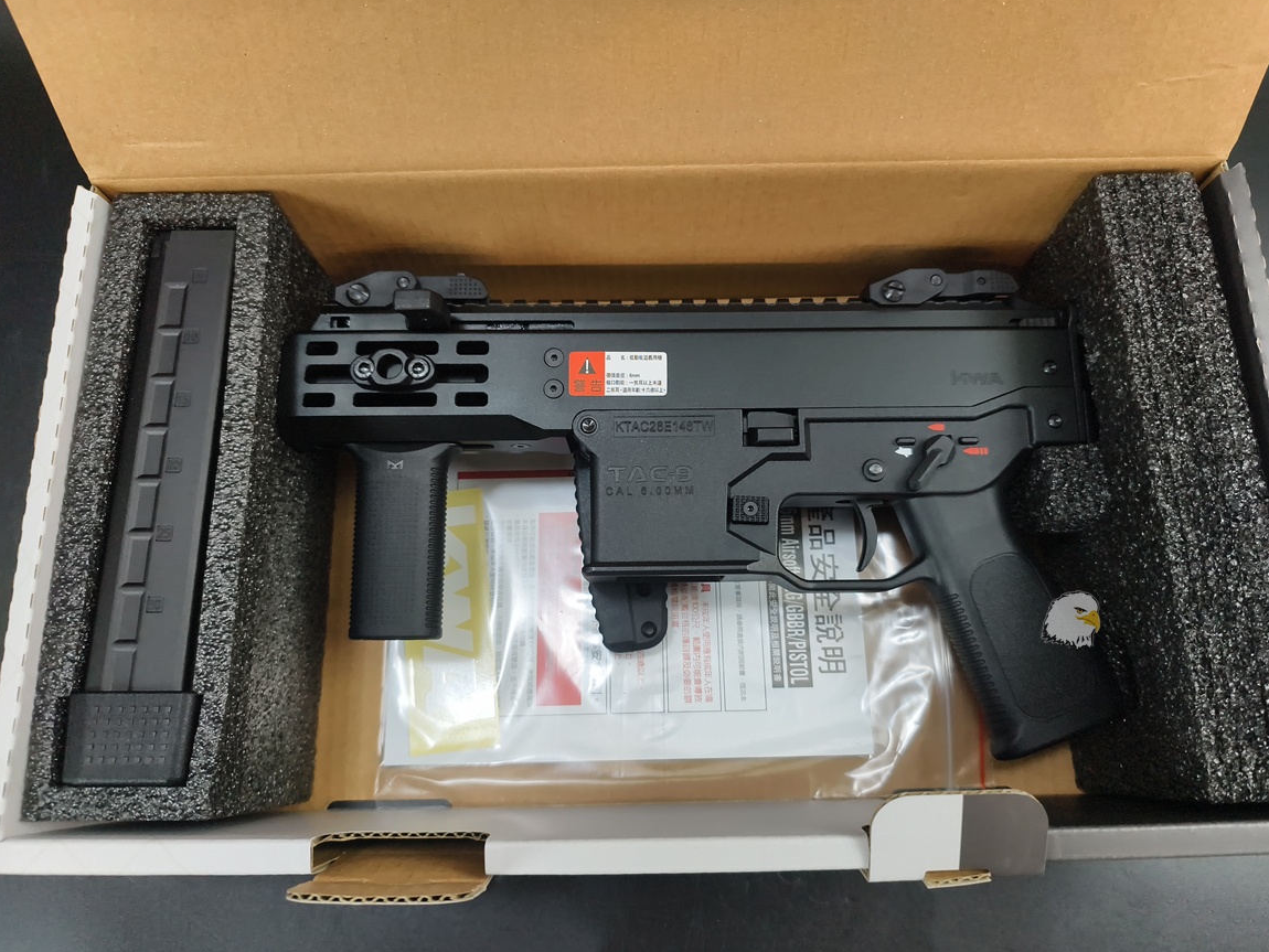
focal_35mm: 24
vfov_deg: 56.8
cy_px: 489
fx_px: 880
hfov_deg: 71.6
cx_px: 659
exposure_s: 1/60
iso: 312
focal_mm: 6.54
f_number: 1.57
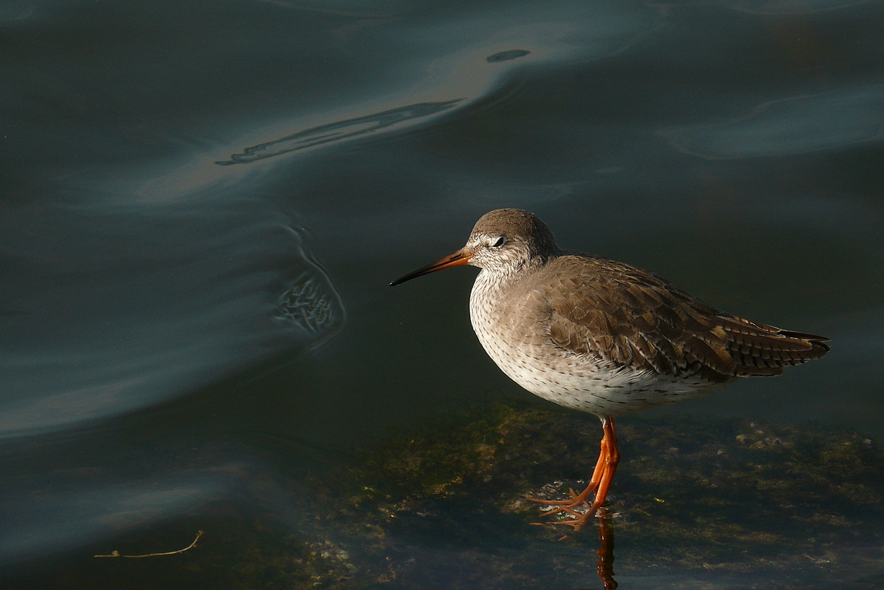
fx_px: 8743
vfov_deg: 3.9
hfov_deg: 5.8
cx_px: 442
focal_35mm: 356
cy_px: 282
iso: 100
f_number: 5.6
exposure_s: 1/640
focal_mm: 72.1
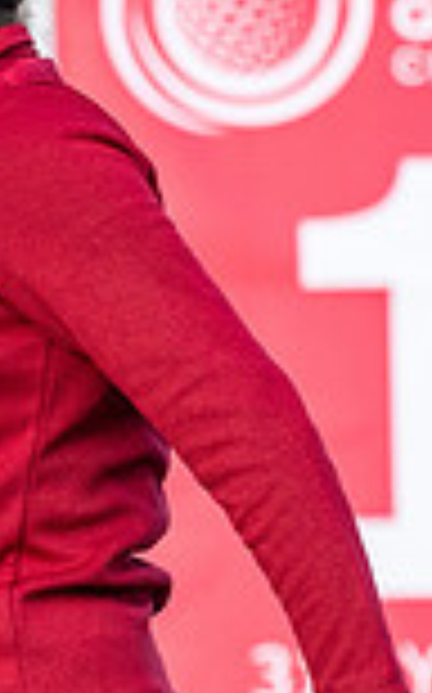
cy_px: 531
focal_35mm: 1725
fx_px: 32555
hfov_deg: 0.8
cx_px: -693
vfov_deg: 1.2
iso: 400
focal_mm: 300
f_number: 5
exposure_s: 1/1600
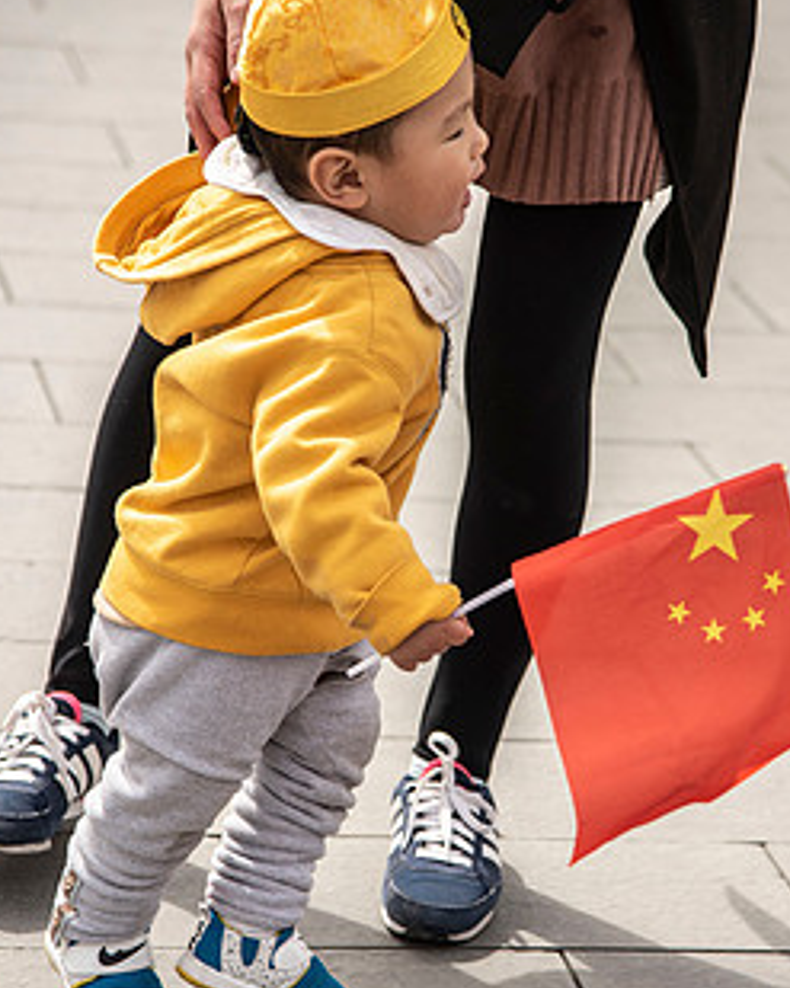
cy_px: 592
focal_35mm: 164
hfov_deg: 9.4
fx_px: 4795
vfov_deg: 11.8
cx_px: 457
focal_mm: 120
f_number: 4.5
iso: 125
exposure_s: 1/1250
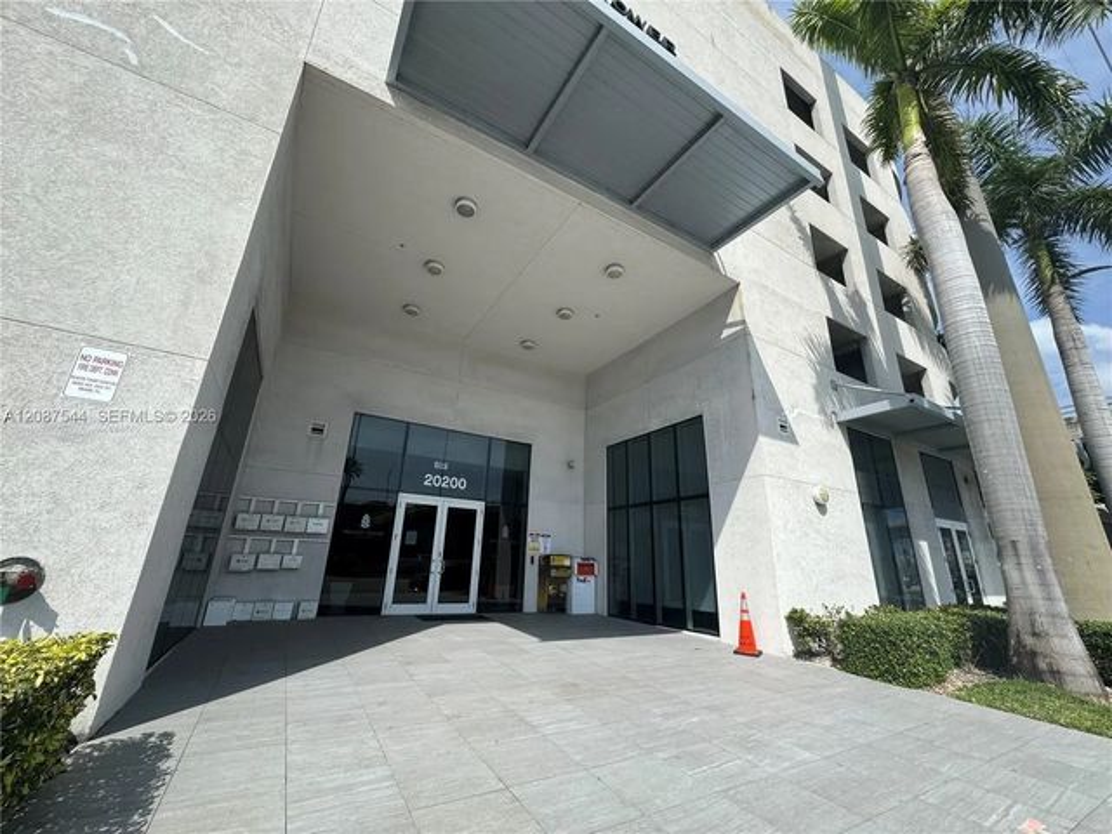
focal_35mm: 14
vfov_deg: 85.7
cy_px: 417
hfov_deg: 102.1
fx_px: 450
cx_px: 556
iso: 50
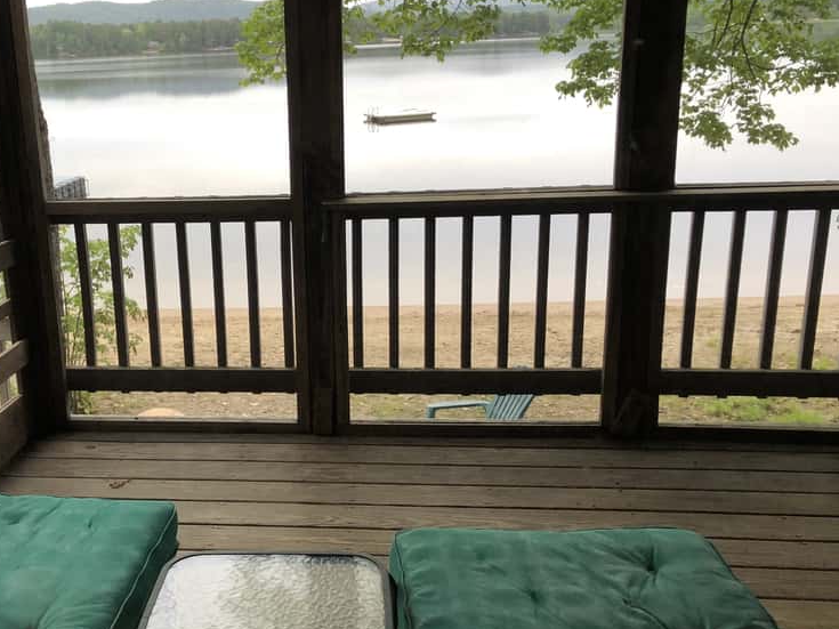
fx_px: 945
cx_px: 275
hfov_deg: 47.1
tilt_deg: -16.4
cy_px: 315
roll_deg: +2.7
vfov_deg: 36.8
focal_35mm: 39
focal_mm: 3.99
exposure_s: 1/33
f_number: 1.8
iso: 32
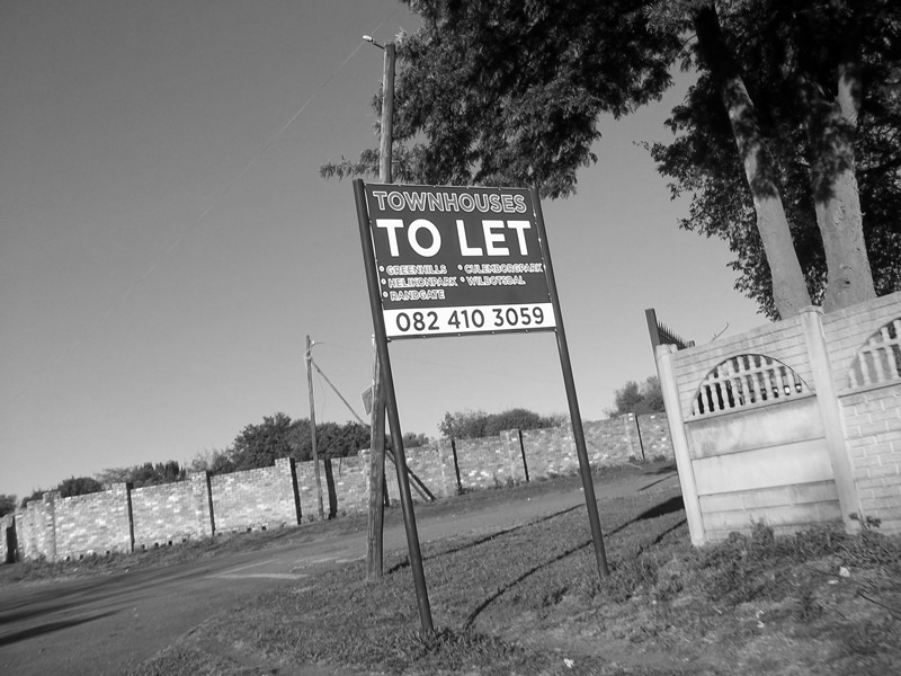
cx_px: 450
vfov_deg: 39.7
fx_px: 937
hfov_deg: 51.4
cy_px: 338
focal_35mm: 36
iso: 64
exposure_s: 1/125
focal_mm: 6.5
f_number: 8
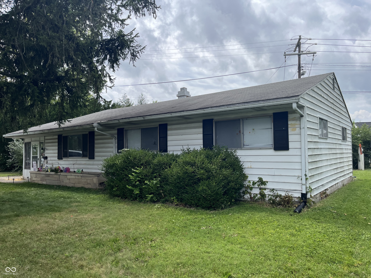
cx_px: 186
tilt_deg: +2.1
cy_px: 139
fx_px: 279
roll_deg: +1.3
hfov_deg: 67.3
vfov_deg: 53.1
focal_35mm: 26
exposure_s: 1/2688
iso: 50
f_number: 1.6
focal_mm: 5.1
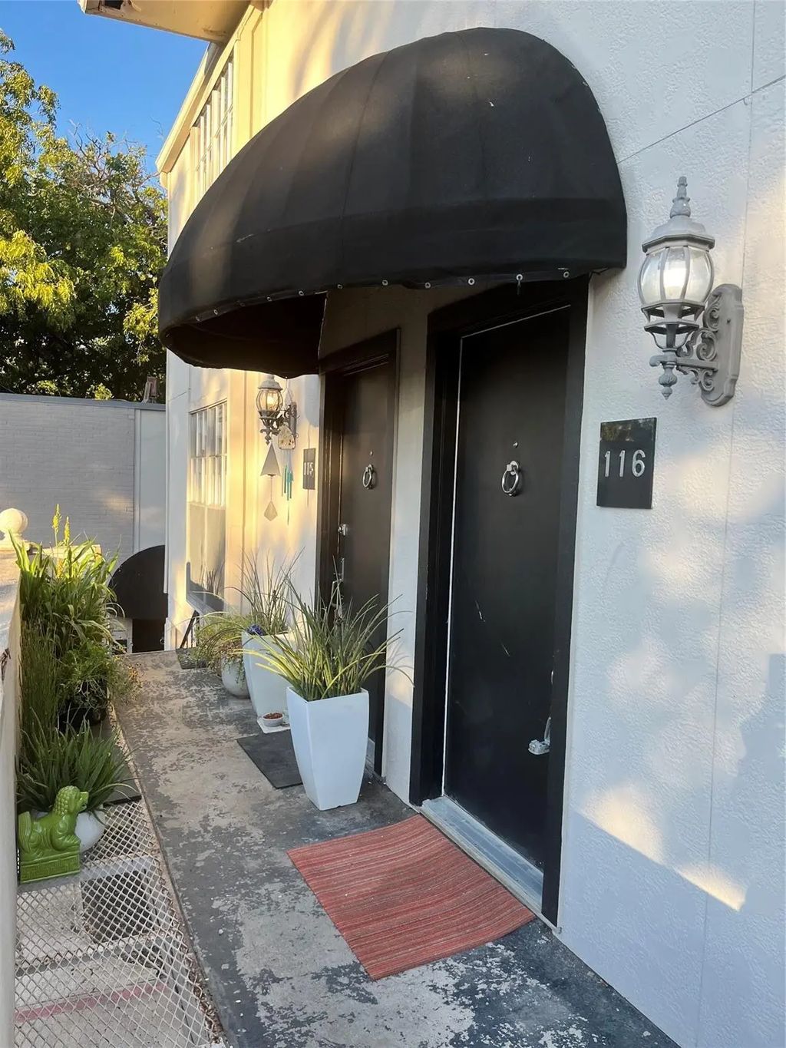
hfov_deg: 53.1
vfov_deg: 67.3
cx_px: 393
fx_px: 787
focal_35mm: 26
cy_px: 524
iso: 50
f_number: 1.6
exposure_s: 1/397
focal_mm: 5.1
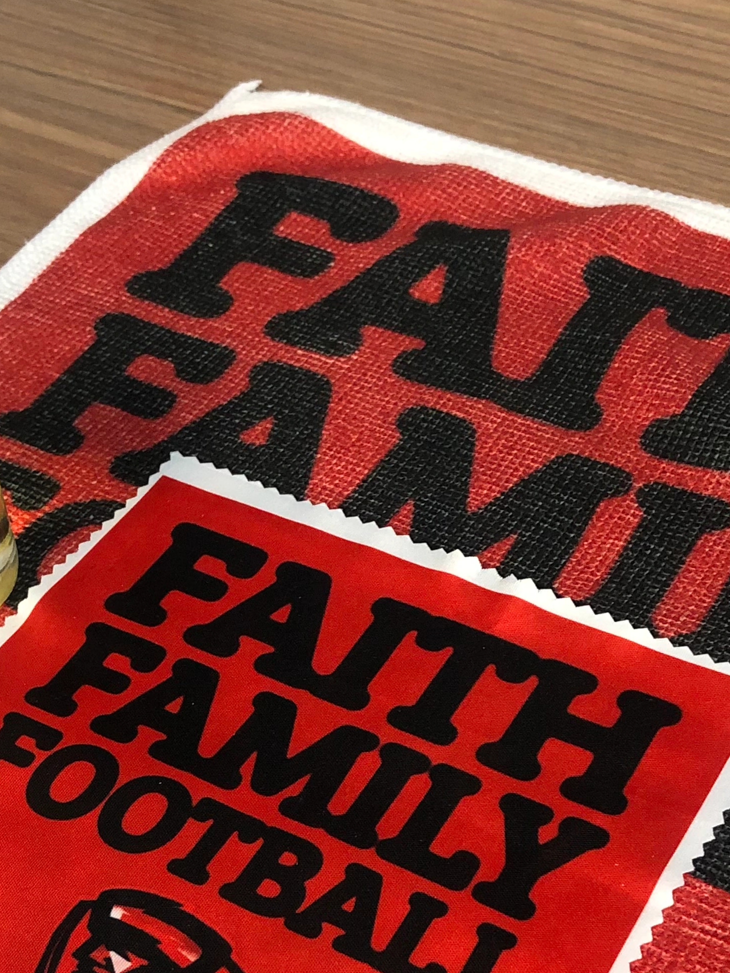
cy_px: 724
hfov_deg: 25.2
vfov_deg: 32.6
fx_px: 1630
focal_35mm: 58
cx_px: 342
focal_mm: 3.99
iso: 100
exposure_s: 1/13
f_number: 1.8
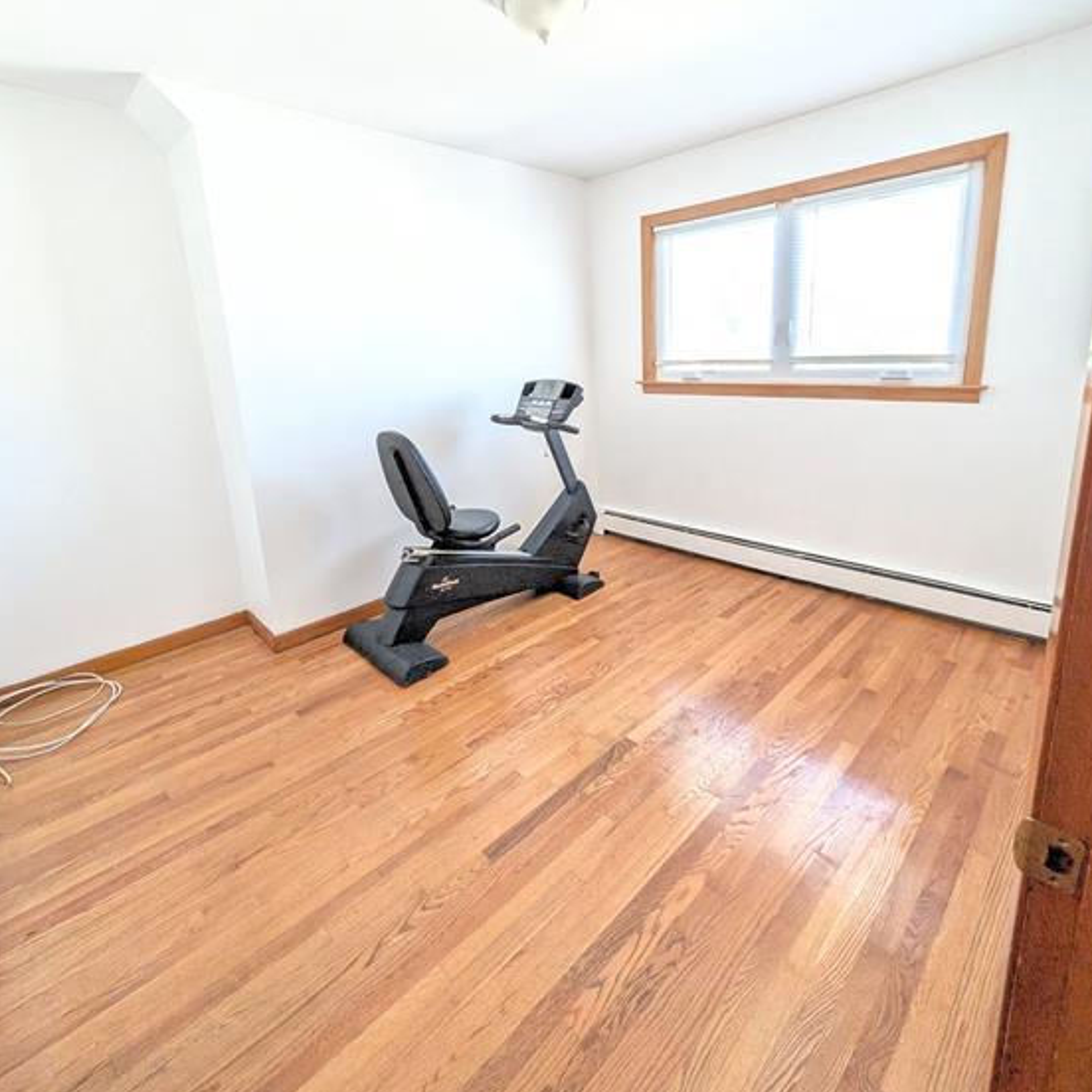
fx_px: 571
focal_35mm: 16
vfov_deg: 86.9
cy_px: 473
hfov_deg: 87.4
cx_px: 552
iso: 90
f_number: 2.2
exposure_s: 1/60
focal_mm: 1.54
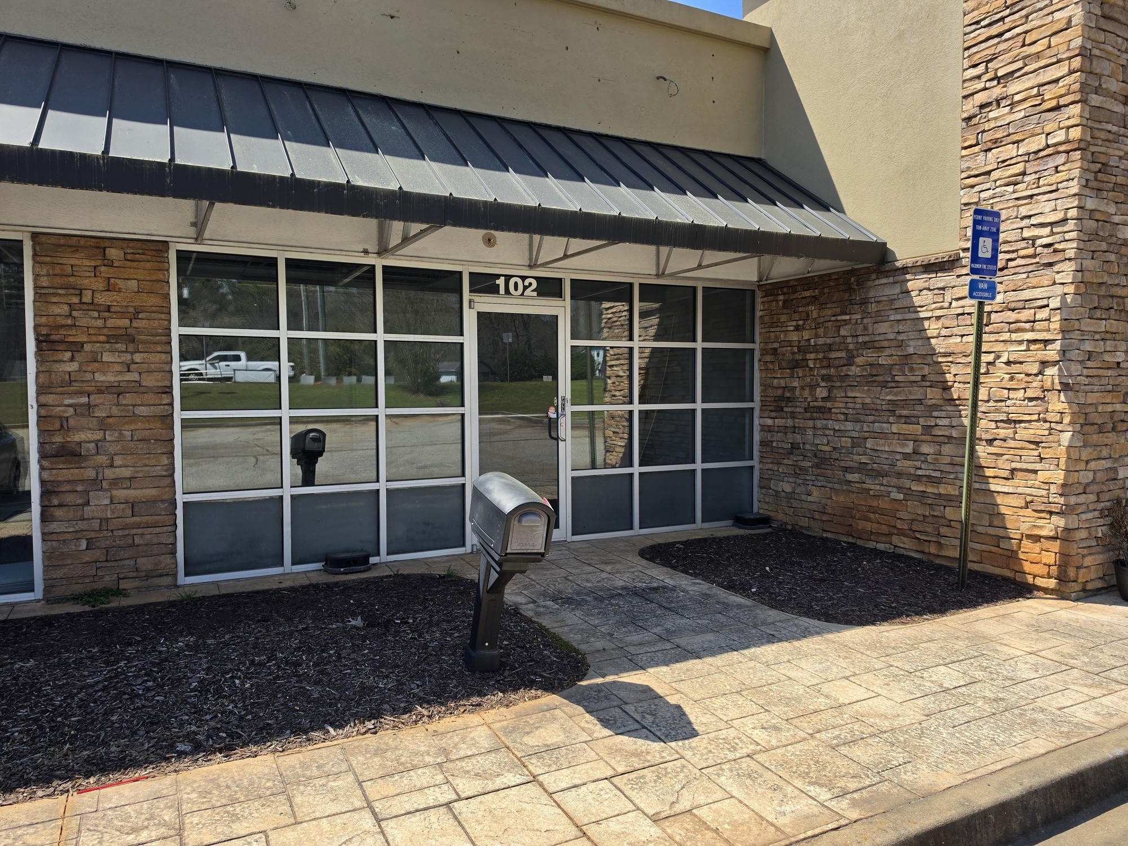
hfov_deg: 73.9
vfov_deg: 58.9
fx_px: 749
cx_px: 564
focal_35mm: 23
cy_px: 423
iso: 64
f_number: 1.4
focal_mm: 6.5
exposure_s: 1/4331
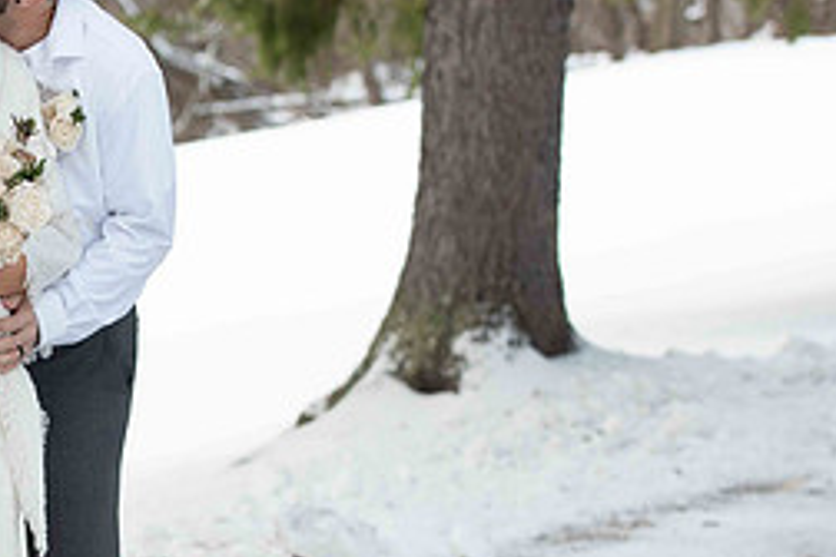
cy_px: 373
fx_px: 3738
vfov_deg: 8.5
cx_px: -7
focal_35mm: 161
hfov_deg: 12.6
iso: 400
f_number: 3.2
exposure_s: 1/320
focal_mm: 70
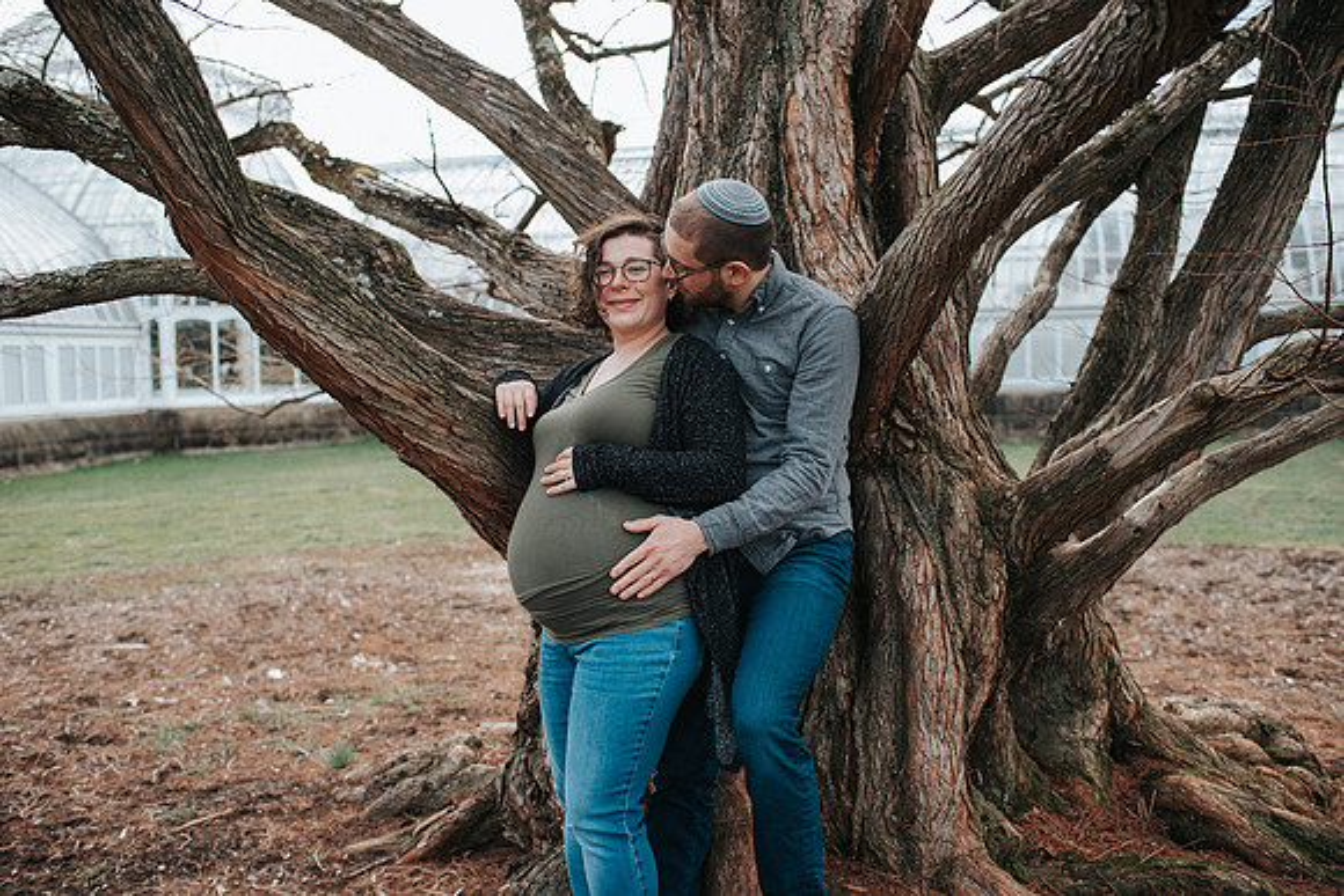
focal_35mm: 35
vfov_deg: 37.9
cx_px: 672
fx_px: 1307
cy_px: 448
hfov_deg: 54.4
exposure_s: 1/800
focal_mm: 35
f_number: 3.2
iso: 450
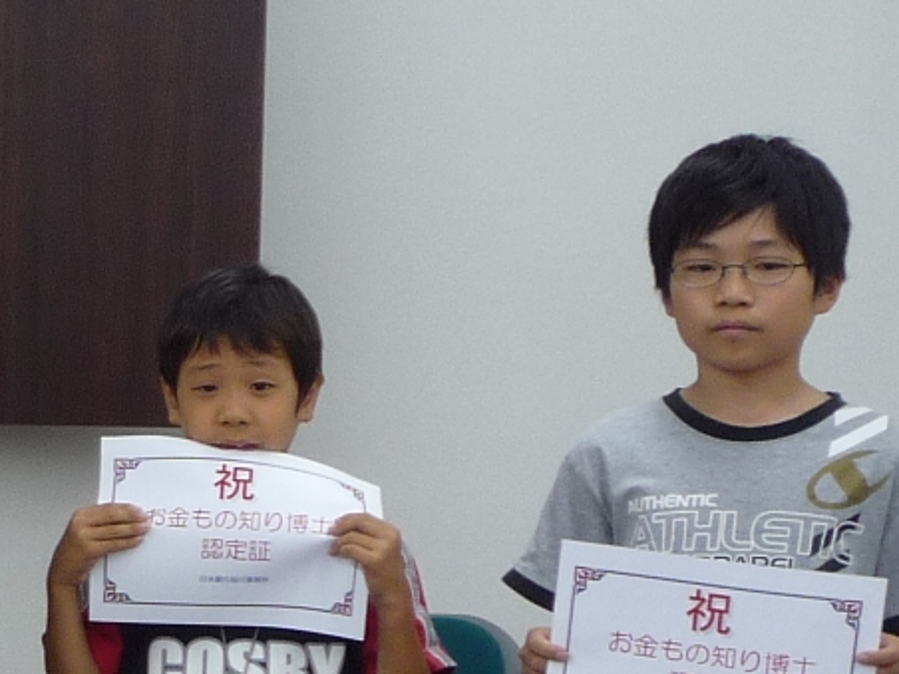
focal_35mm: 146
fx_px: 3792
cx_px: -786
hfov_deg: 12.2
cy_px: 557
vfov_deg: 10.1
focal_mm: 5.8
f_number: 3.6
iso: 100
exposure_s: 1/40
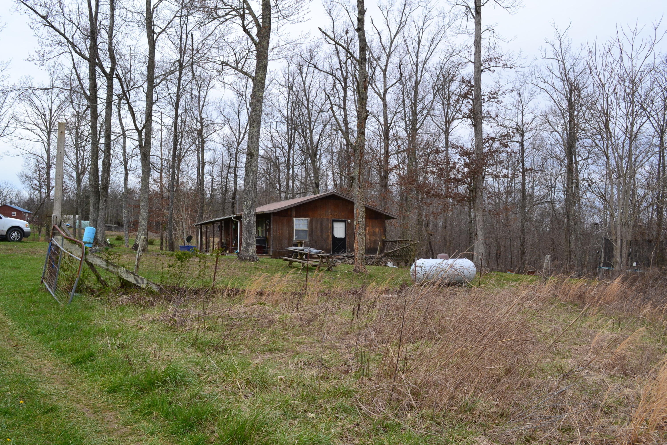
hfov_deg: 57.2
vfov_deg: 40.0
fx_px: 611
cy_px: 222
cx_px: 334
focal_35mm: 33
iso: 400
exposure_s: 1/400
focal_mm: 22
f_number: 11
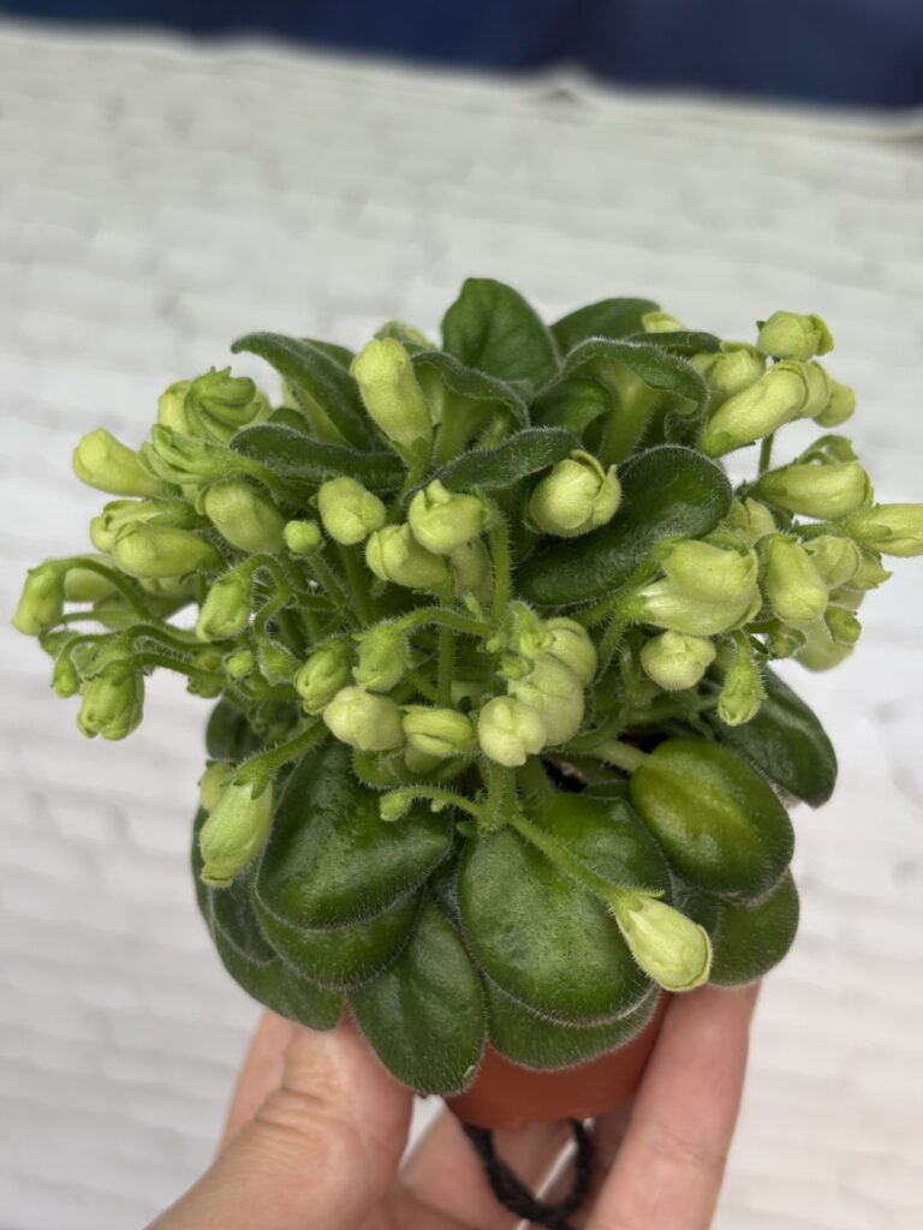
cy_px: 615
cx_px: 462
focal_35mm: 52
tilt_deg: -41.7
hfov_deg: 28.0
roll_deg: +1.8
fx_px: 1849
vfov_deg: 36.8
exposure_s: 1/60
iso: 100
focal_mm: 5.96
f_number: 1.6
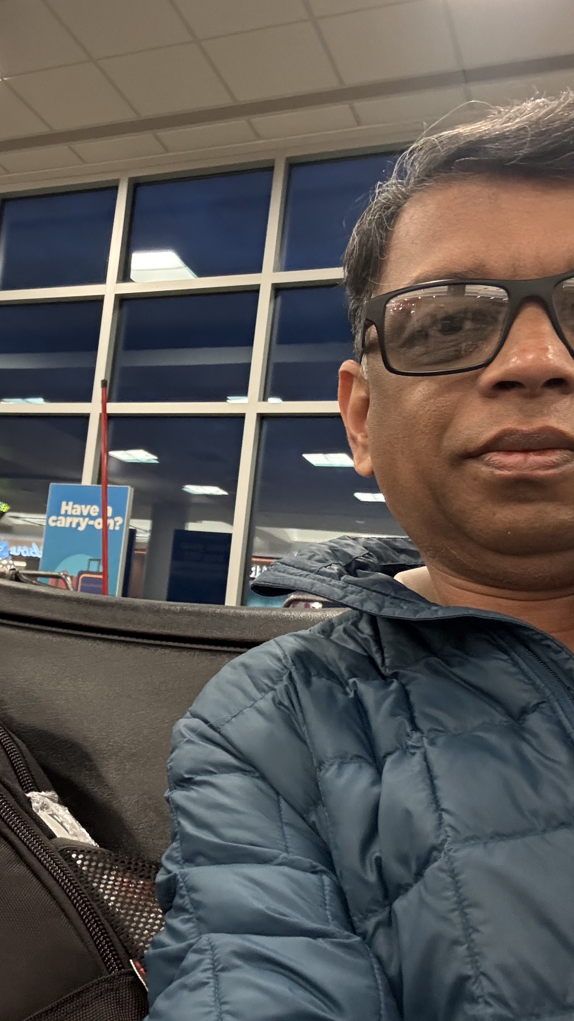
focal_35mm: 34
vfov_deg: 58.0
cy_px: 513
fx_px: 920
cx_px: 84
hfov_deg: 33.3
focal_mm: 2.69
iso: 400
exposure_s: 1/30
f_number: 1.9
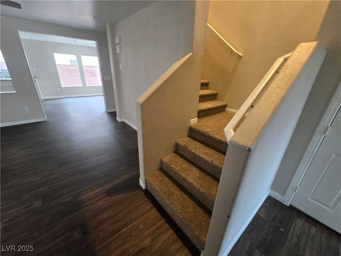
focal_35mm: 13
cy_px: 128
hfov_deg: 106.2
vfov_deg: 89.9
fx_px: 128
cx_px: 170
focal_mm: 2.2
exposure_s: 1/60
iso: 1250
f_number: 2.2
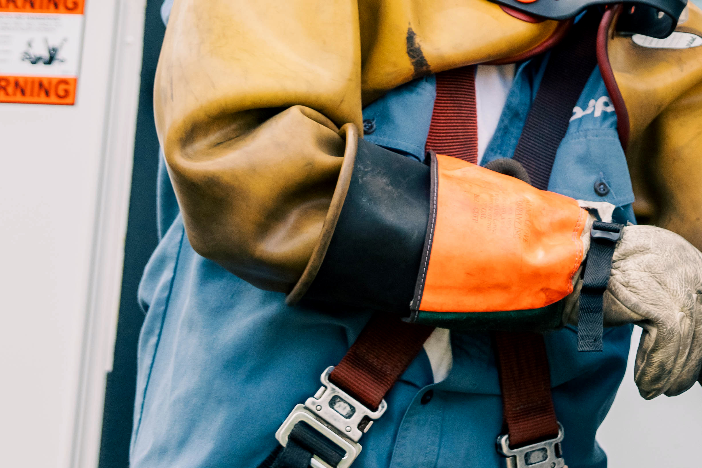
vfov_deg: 7.5
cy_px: 113
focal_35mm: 183
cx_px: 922
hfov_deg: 11.0
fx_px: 3568
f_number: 2.8
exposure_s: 1/2500
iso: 200
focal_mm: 47
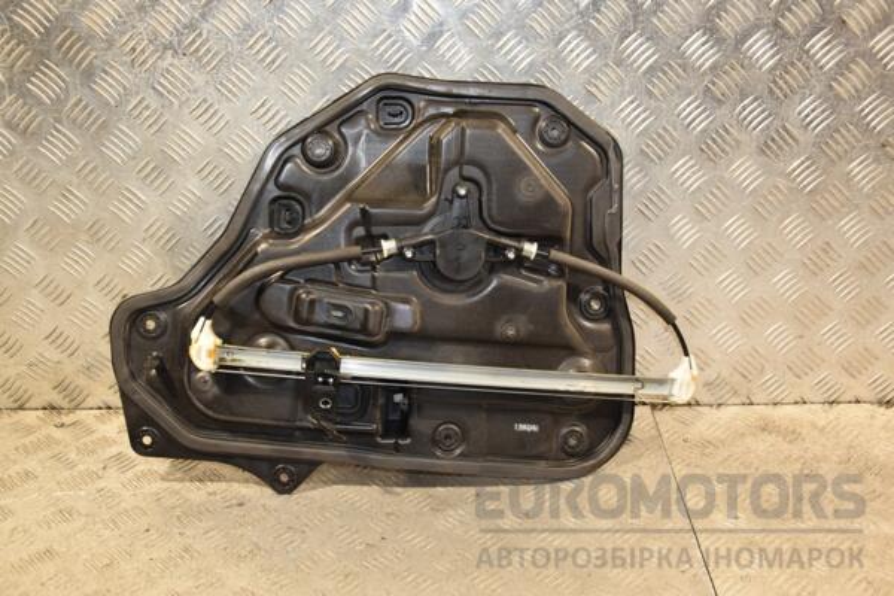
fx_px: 1043
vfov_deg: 31.9
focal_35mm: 42
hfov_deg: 46.4
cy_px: 298
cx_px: 447
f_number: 5
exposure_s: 1/125
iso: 800
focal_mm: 28
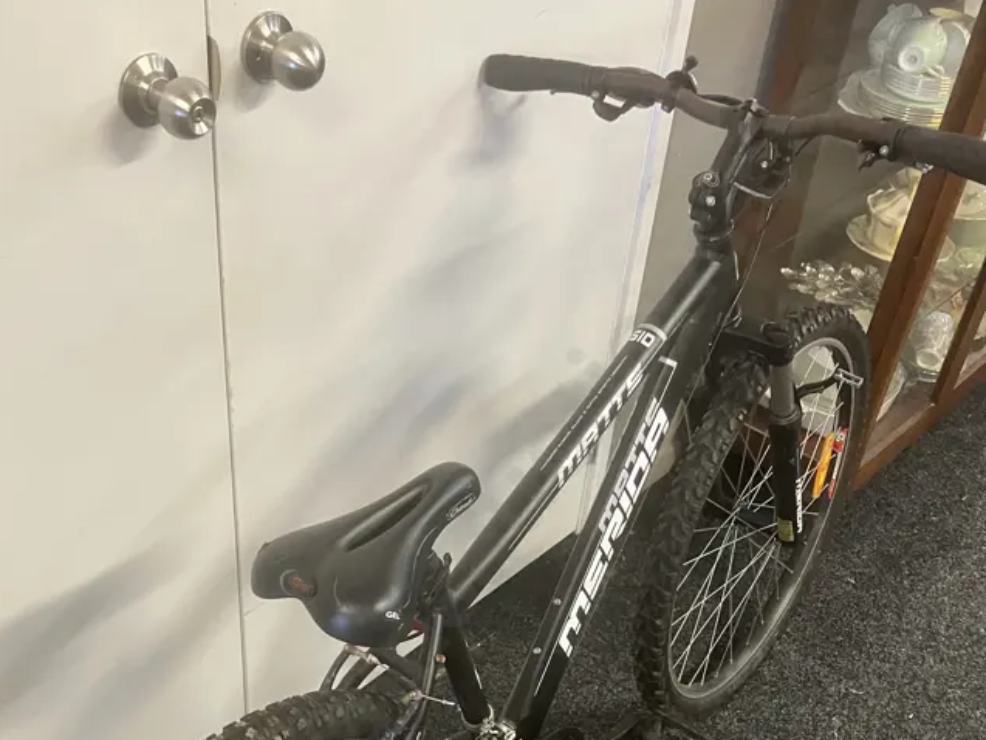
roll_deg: -6.3
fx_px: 1282
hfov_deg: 42.0
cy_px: 615
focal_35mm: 45
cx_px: 435
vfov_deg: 31.2
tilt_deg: -40.7
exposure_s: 1/50
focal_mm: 3.99
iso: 200
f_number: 1.8
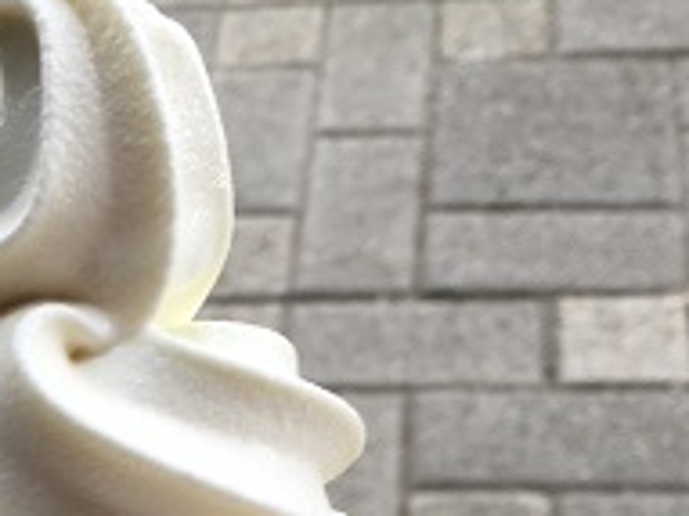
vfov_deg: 17.3
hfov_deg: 22.9
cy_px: 586
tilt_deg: -48.6
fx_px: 1631
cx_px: 4
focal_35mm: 82
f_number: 2.2
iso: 32
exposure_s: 1/60
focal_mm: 4.15
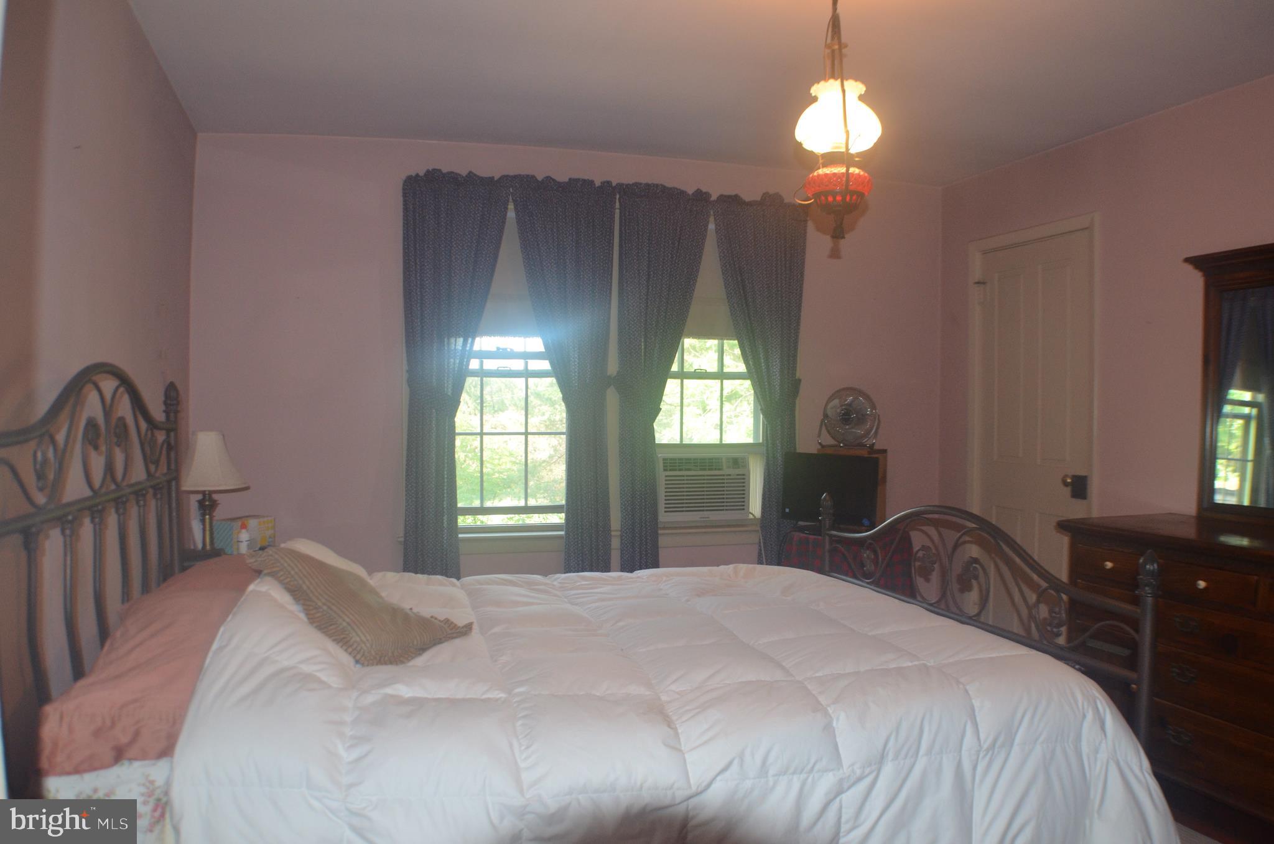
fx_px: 1271
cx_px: 637
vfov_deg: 36.7
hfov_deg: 53.2
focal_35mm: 36
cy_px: 422
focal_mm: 24
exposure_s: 1/60
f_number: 4
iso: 900
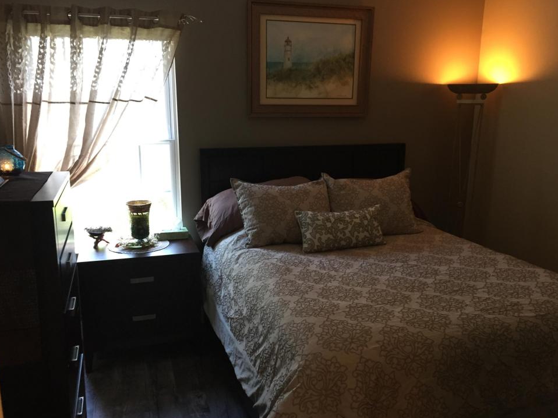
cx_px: 284
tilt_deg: -12.8
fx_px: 500
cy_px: 221
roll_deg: -0.6
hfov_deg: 58.4
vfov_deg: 45.4
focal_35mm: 31
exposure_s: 1/30
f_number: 2.2
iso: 100
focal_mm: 4.15
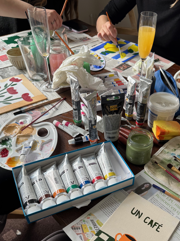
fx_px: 236
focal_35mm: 34
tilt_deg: -47.7
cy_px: 166
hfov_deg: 41.2
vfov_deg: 52.6
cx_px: 121
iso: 125
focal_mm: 6.76
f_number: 1.78
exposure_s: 1/121
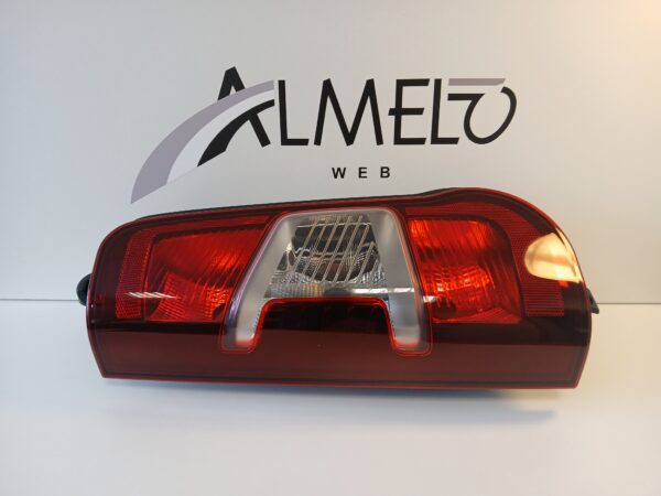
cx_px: 330
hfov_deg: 67.3
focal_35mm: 26
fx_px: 496
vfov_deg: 53.1
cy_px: 248
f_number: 1.8
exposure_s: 1/50
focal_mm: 3.98
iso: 80
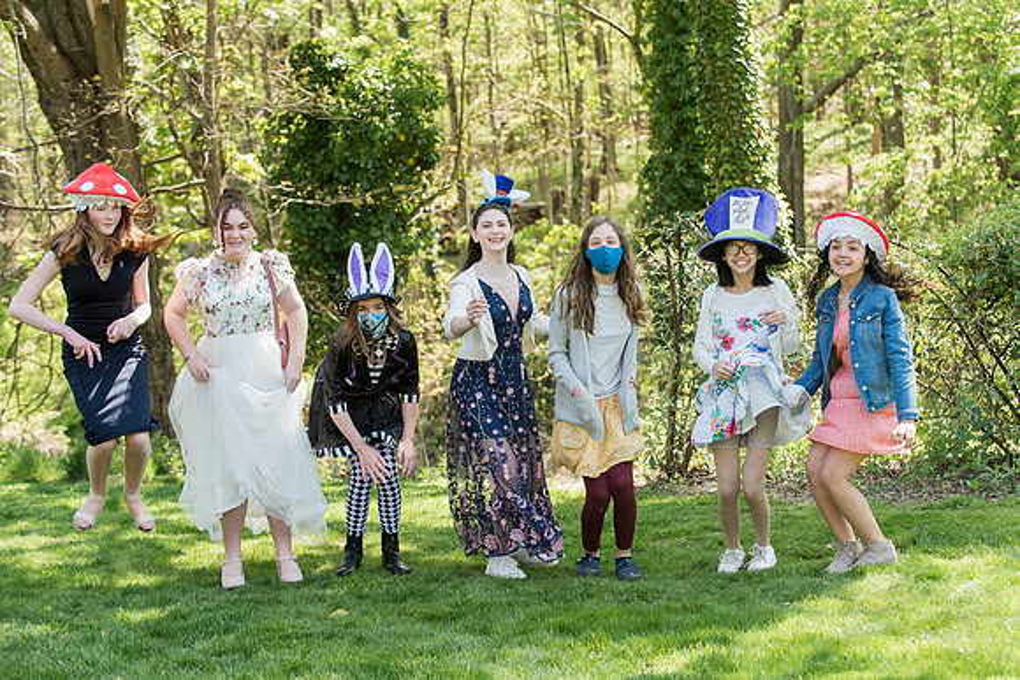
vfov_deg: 18.2
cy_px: 364
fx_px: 2122
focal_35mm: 75
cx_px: 546
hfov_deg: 27.0
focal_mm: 70
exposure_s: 1/1000
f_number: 4
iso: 800
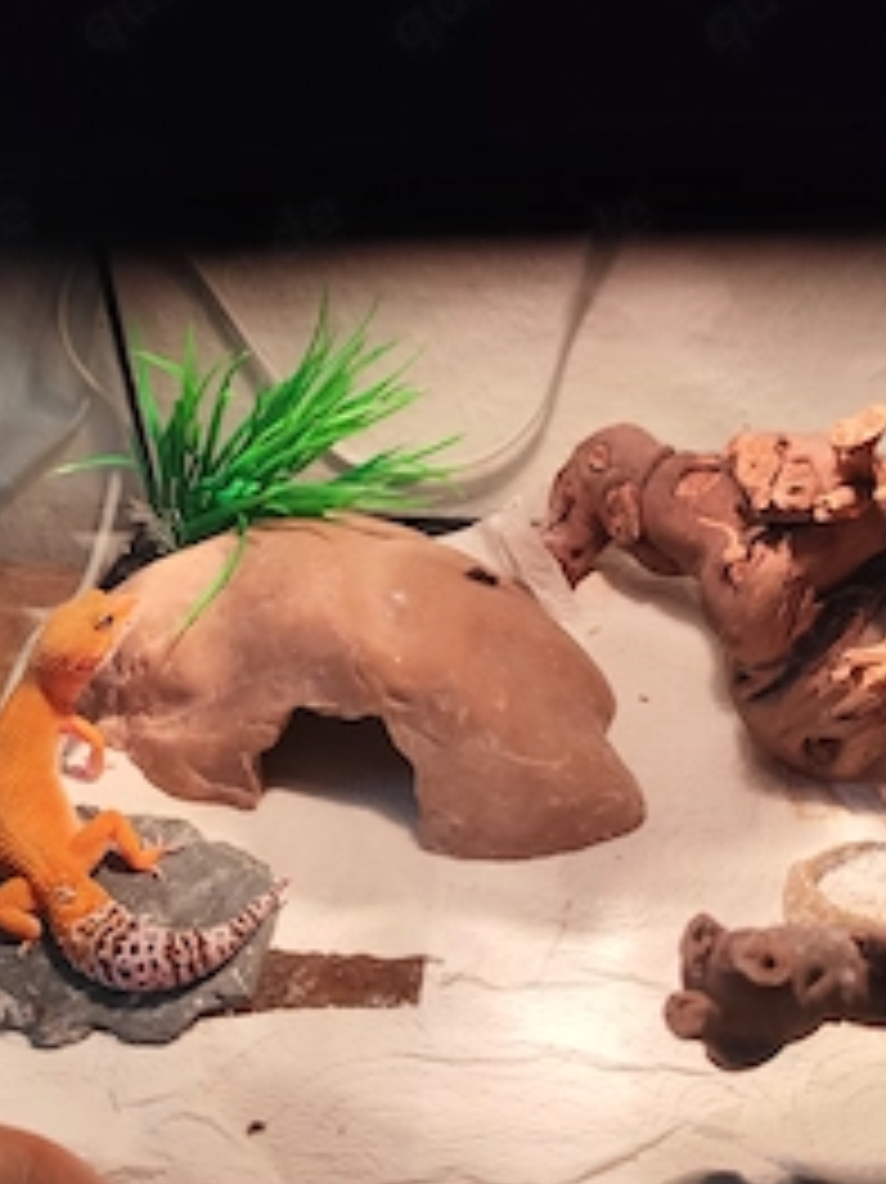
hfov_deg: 40.6
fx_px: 1195
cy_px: 707
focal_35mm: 35
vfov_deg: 52.3
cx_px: 373
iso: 320
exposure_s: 1/50
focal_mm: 6.19
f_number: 1.65
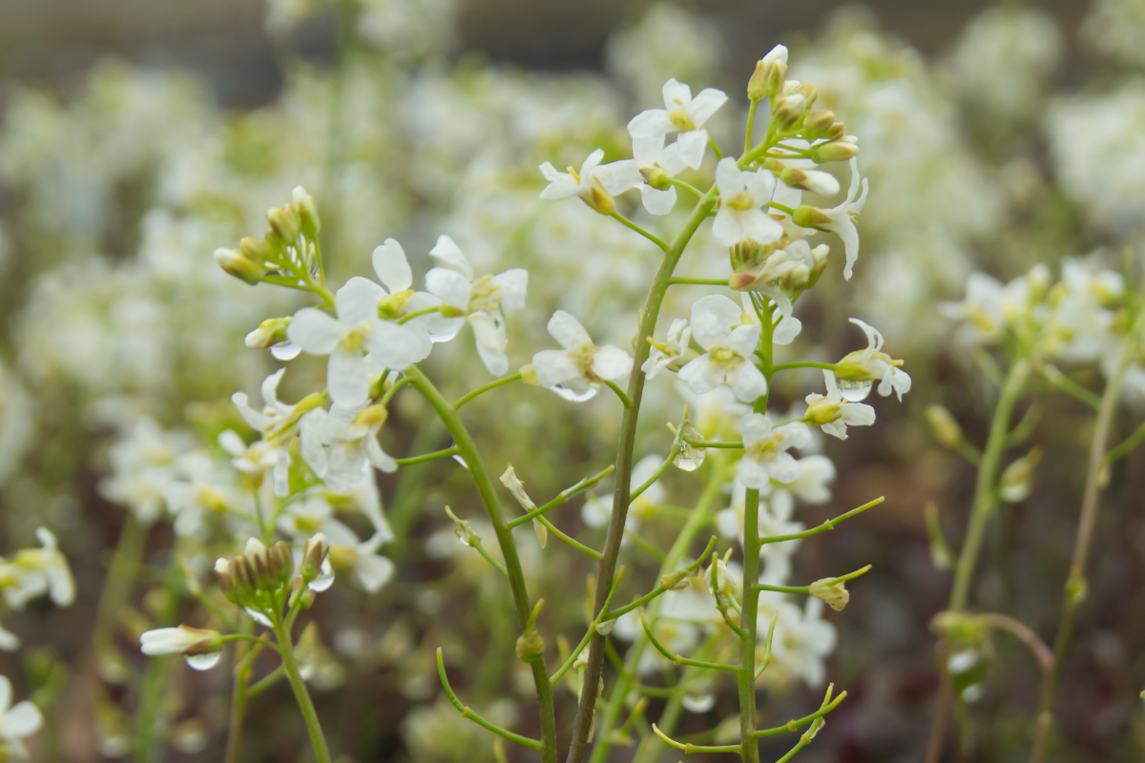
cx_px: 572
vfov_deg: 20.2
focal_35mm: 68
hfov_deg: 29.9
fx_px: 2147
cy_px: 382
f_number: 8
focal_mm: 45
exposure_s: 1/80
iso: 400
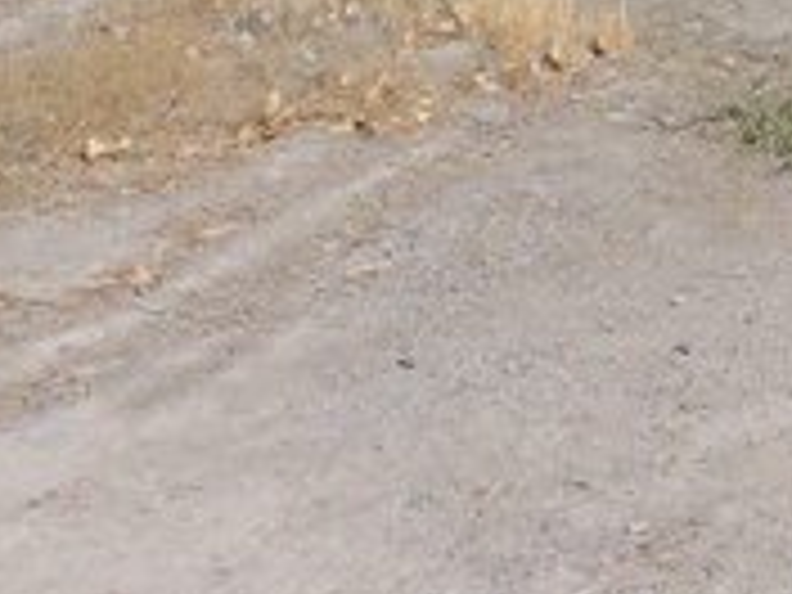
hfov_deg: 16.9
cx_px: 1066
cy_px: -382
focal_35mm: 109
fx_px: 2494
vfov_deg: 12.7
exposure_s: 1/1250
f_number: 3.9
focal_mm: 5.4
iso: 100
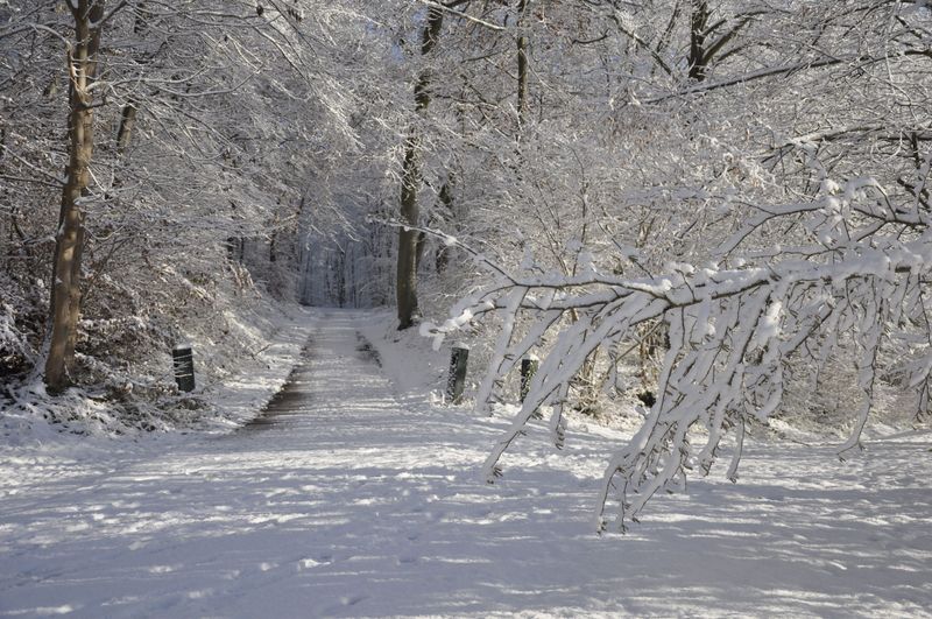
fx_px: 1008
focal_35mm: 39
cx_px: 466
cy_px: 310
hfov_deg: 49.6
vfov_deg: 34.1
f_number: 4
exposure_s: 1/1000
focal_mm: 26
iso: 200
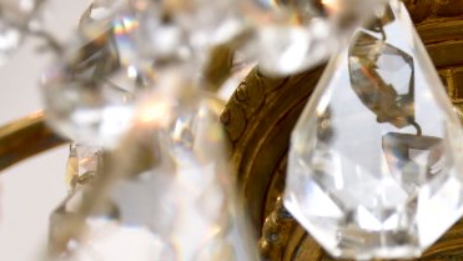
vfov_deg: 6.8
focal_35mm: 178
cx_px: 547
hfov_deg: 11.9
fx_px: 2182
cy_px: 337
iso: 640
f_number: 4.2
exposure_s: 1/160
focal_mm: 35
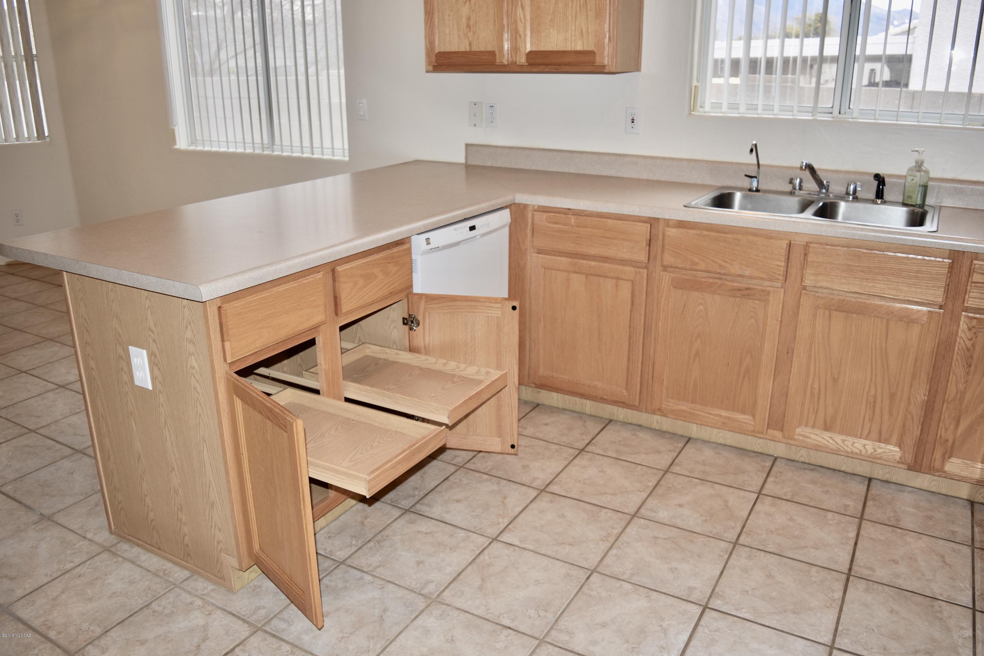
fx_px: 738
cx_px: 492
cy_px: 328
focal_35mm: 27
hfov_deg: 67.4
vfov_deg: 47.9
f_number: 3.5
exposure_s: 1/60
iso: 100
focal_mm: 18
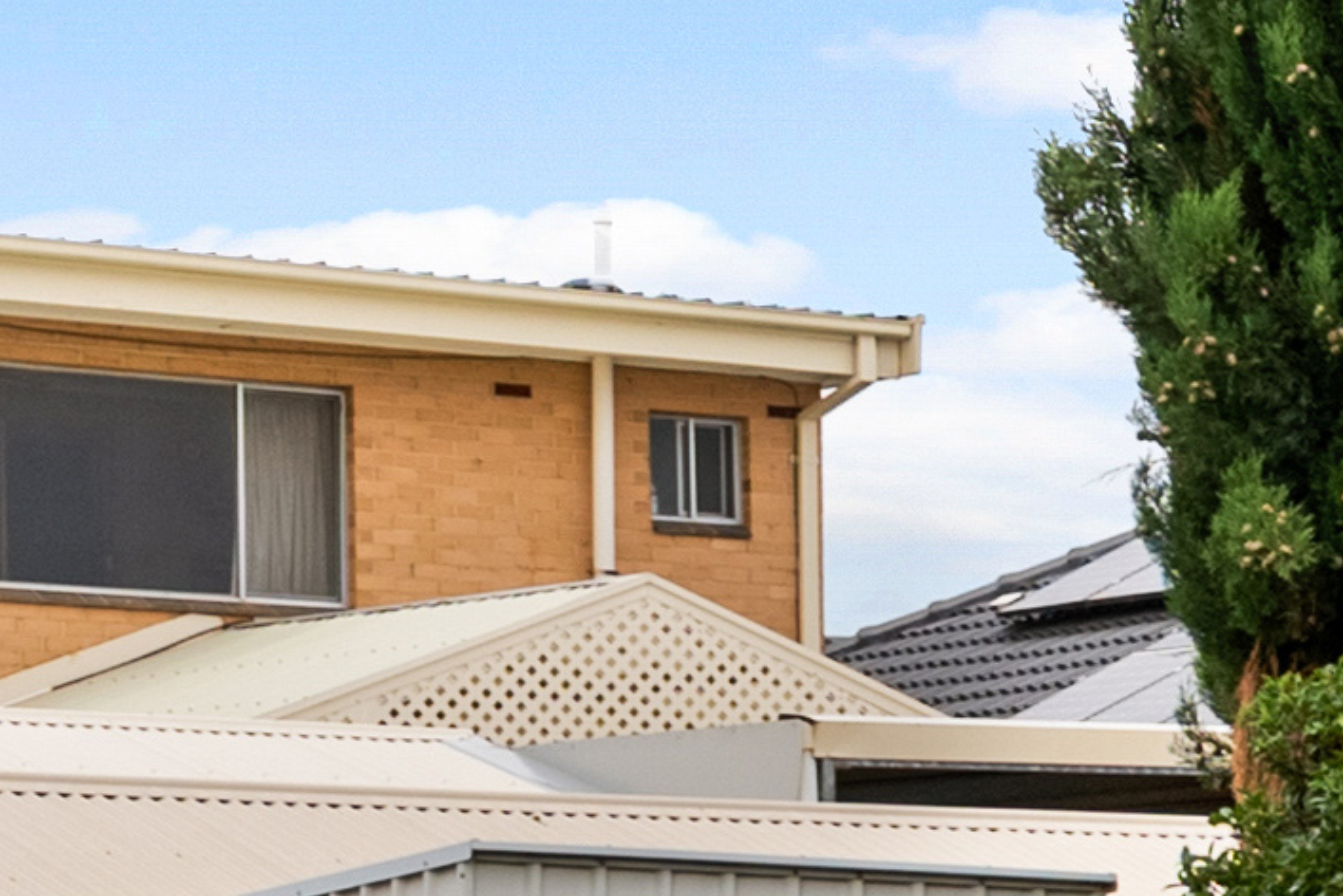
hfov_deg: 9.3
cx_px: 2961
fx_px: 7613
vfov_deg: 6.7
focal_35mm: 204
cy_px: 516
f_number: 8
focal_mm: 34
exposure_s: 1/320
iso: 500
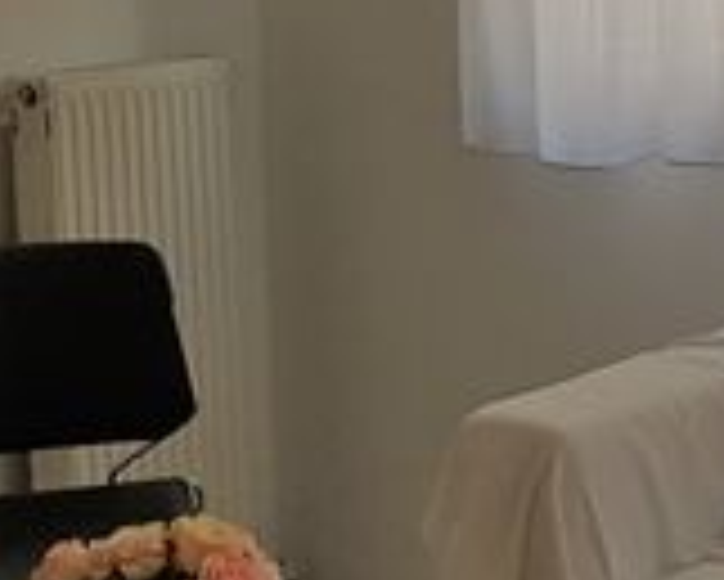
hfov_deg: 17.2
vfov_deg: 15.2
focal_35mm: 101
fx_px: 2165
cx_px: 1070
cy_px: 162
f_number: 1.7
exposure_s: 1/50
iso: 125
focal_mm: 4.2
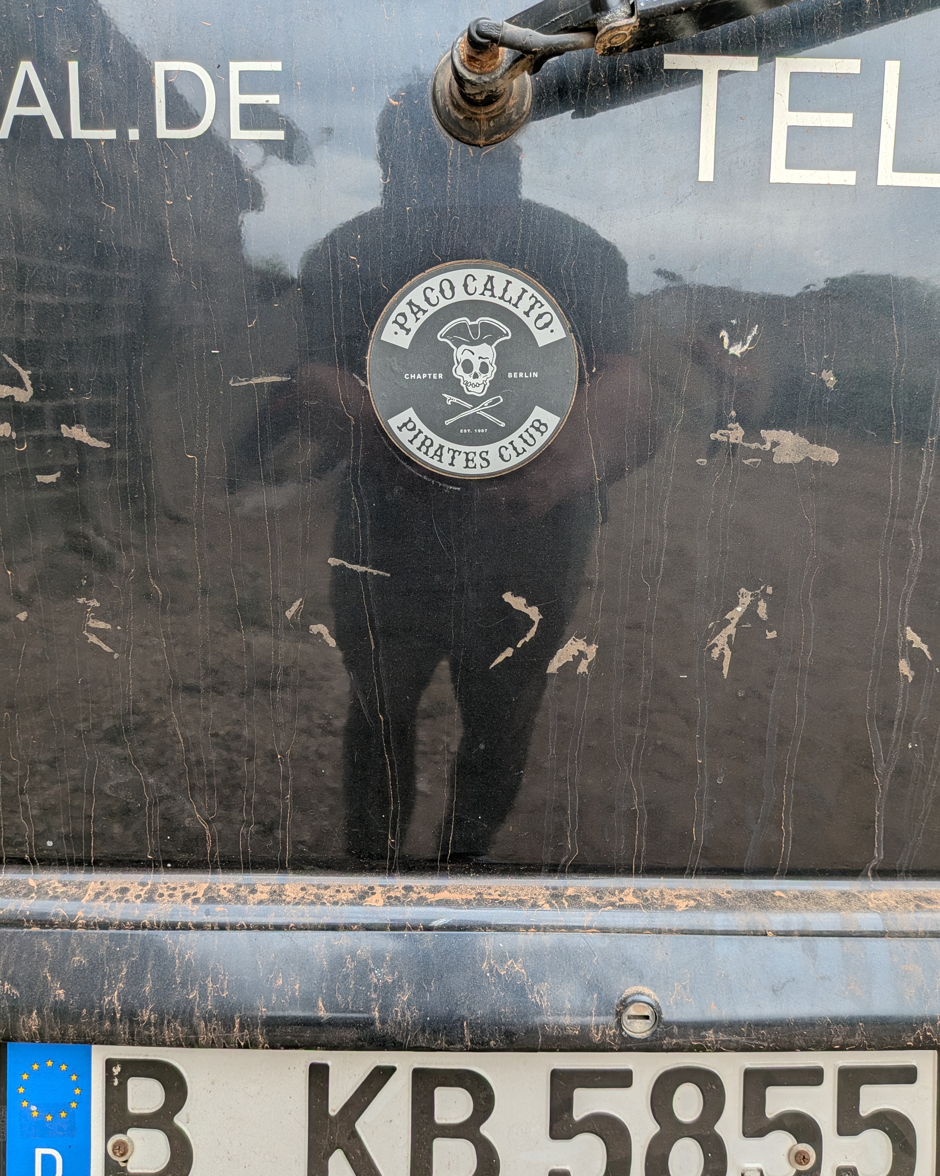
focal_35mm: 26
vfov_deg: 66.0
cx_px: 472
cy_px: 625
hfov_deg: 54.9
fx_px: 904
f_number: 1.7
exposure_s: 1/411
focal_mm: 4.53
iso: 35
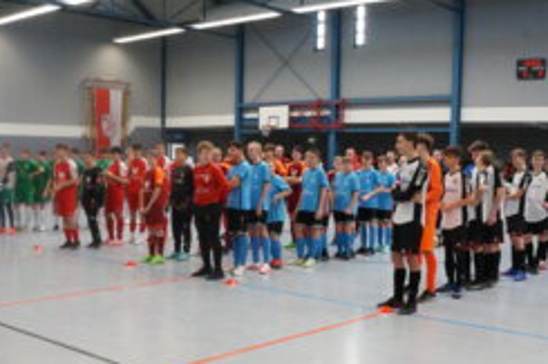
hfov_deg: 44.3
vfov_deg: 30.1
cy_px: 257
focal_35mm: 44
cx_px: 324
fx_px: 669
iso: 3200
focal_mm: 18
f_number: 13
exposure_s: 1/60
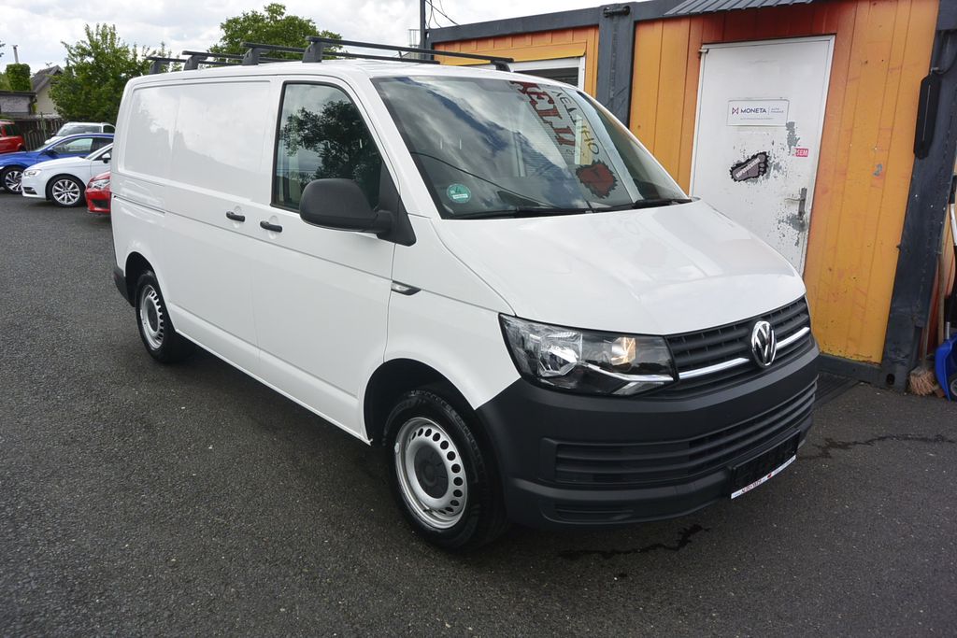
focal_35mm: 27
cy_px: 319
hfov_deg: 67.4
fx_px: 718
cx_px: 478
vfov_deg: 47.9
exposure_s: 1/800
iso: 160
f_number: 5
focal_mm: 10
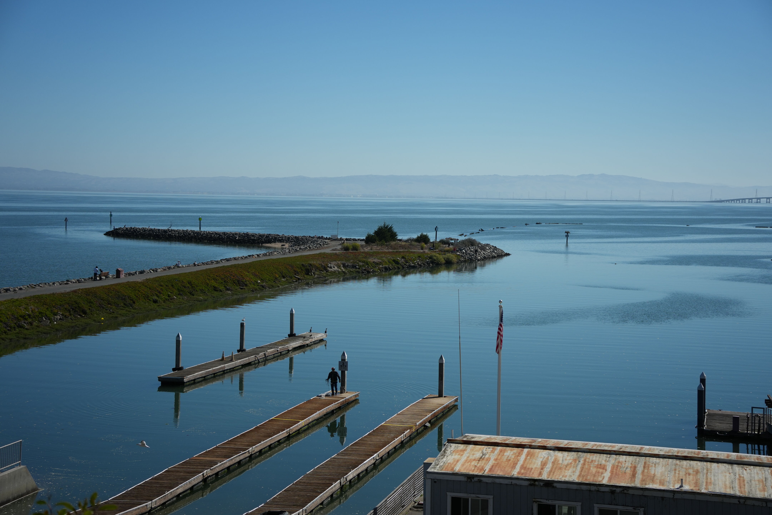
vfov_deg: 20.3
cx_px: 386
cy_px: 258
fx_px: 1437
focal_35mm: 67
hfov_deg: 30.1
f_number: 5
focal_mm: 67
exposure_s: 1/3200
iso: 250
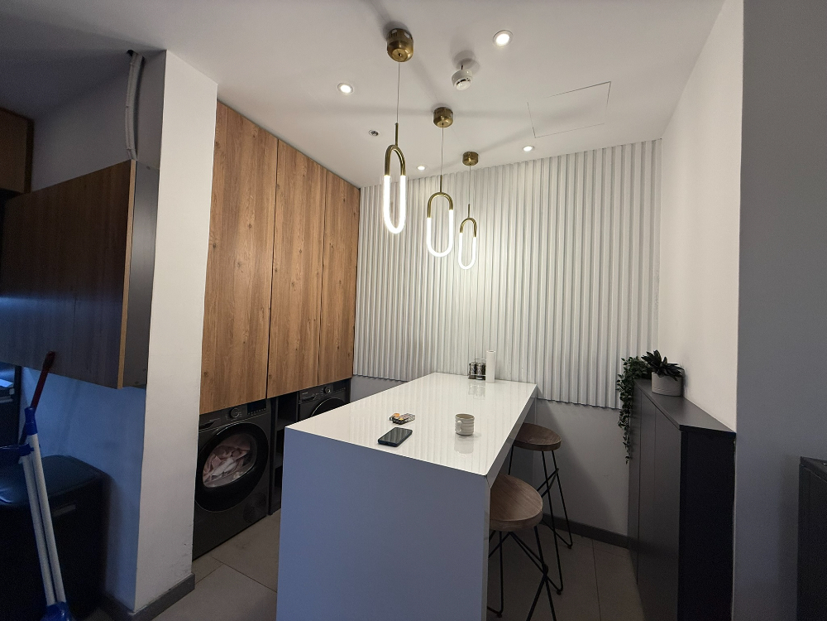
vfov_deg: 85.7
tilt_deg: +1.9
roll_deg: -2.3
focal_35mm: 14
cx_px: 414
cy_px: 310
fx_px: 334
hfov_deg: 102.1
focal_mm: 2.22
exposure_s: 1/100
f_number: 2.2
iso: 100
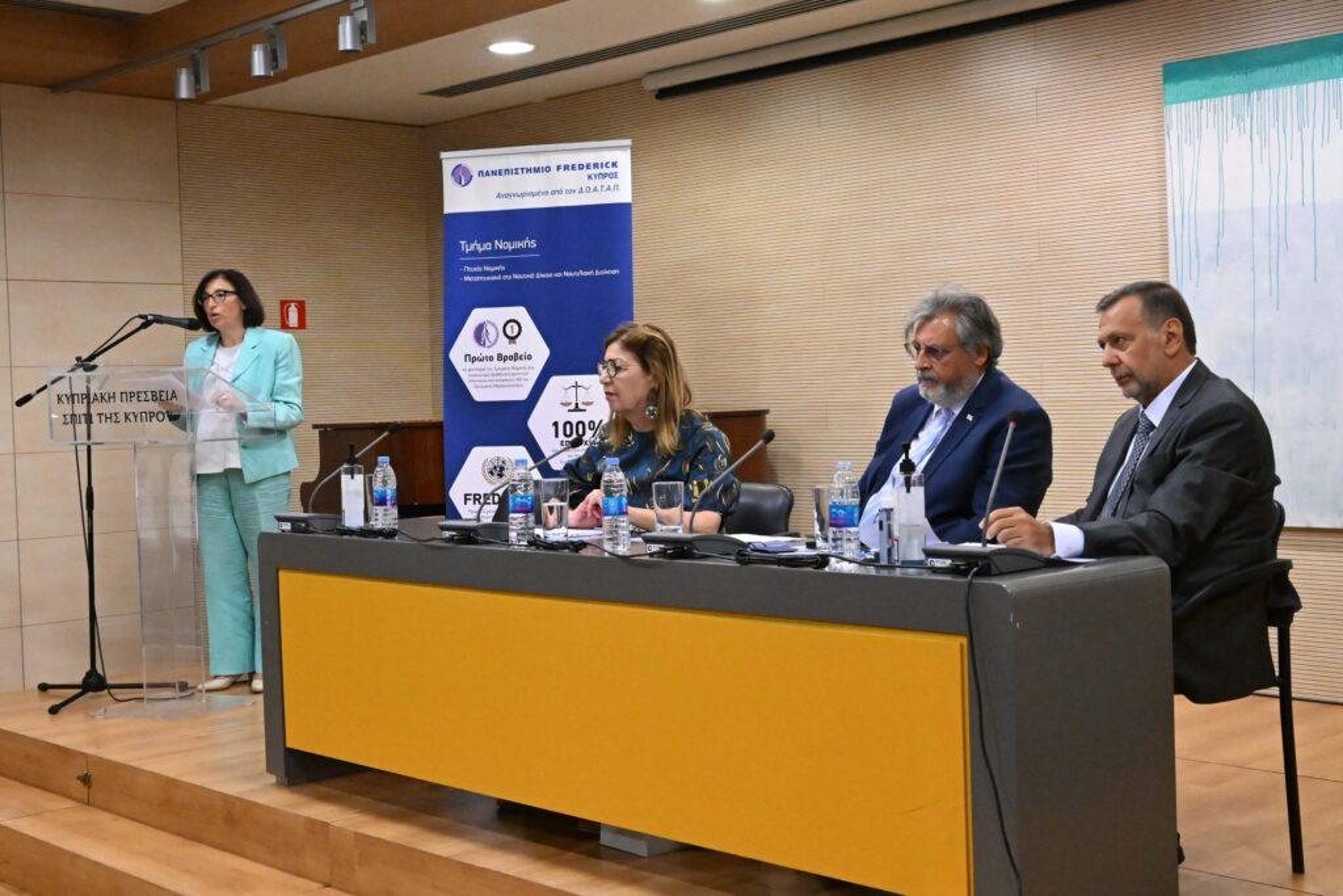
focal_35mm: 45
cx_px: 672
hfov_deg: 43.6
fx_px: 1679
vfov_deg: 29.9
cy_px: 448
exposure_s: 1/250
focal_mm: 30
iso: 8000
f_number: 5.6
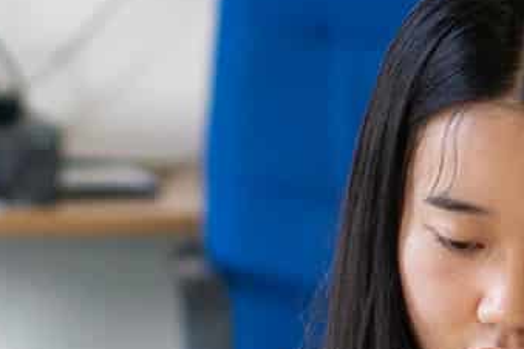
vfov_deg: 3.9
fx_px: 5152
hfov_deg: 5.8
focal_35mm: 354
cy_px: 479
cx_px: 80
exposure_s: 1/320
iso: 400
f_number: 1.8
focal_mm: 50
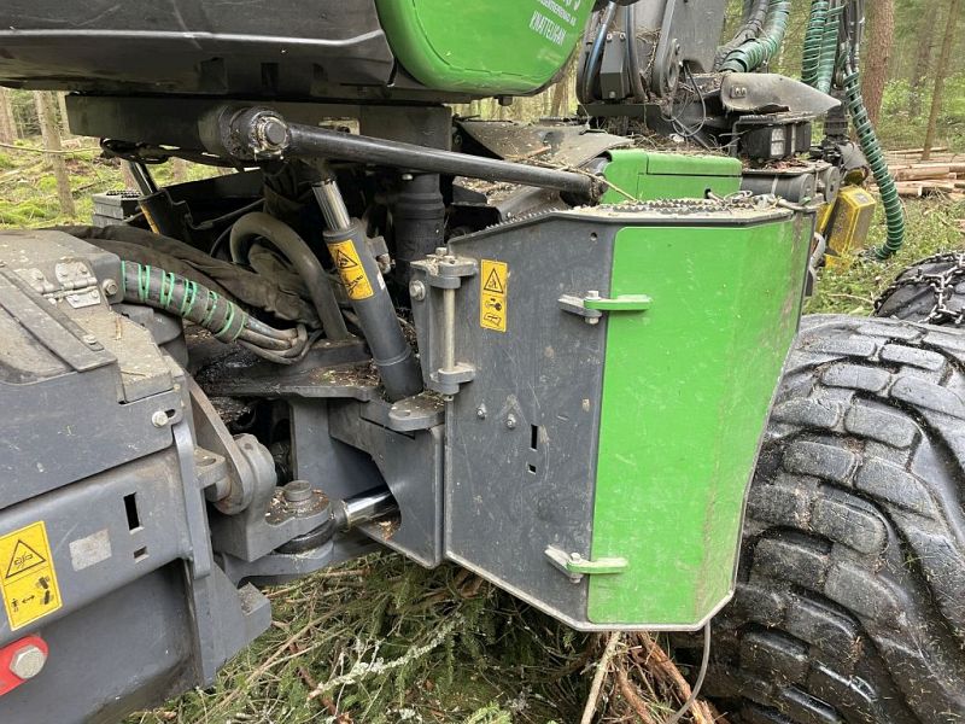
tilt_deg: -21.2
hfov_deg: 67.3
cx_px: 482
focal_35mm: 26
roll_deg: -0.5
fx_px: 725
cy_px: 362
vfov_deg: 53.1
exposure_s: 1/69
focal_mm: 4.2
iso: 125
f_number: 1.6
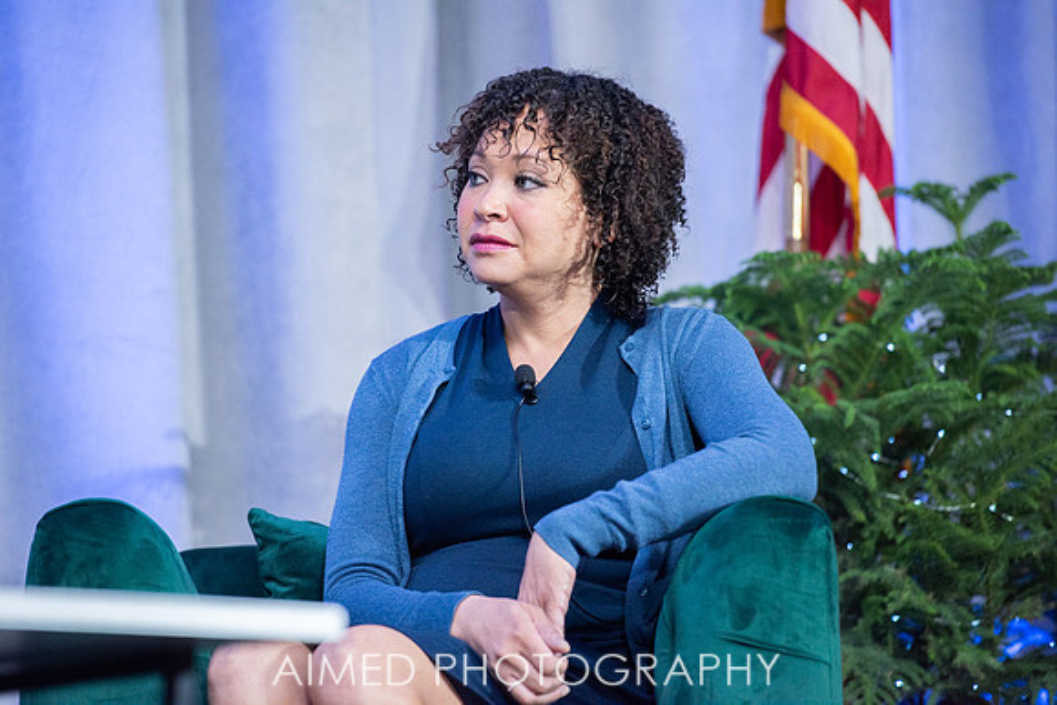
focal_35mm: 200
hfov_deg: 10.3
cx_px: 528
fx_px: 5873
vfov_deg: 6.9
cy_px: 352
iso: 1250
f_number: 4
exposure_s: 1/200
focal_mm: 200
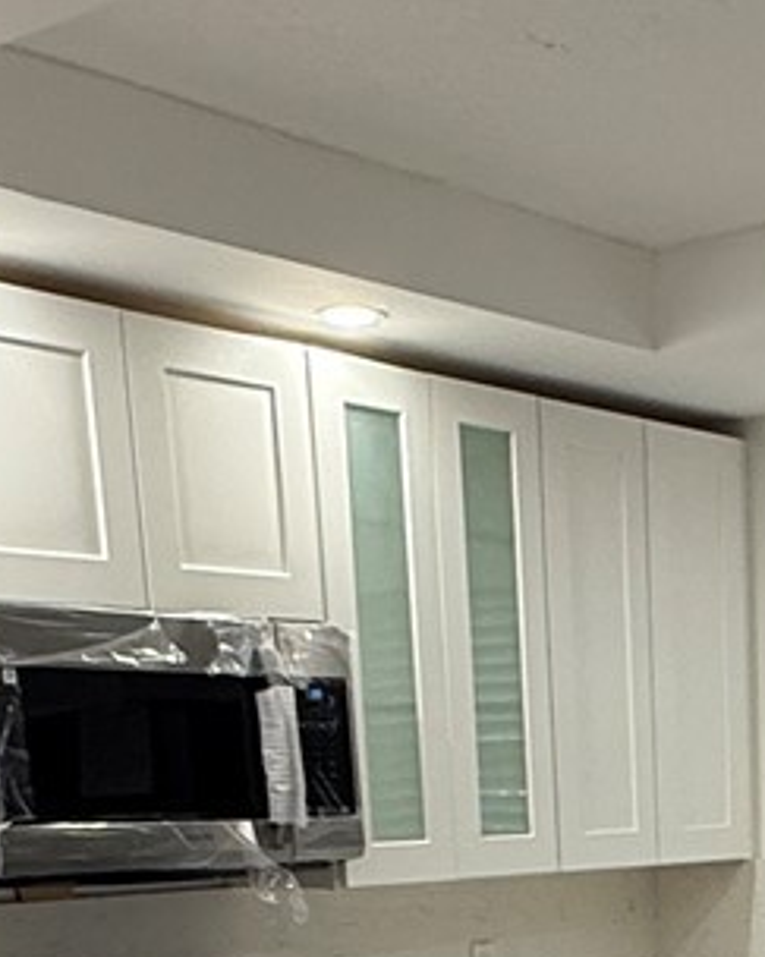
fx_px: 2039
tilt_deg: -14.2
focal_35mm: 72
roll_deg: +1.8
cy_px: 1328
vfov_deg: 22.8
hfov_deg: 20.6
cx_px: 762
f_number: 2.2
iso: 125
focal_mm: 2.22
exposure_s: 1/120
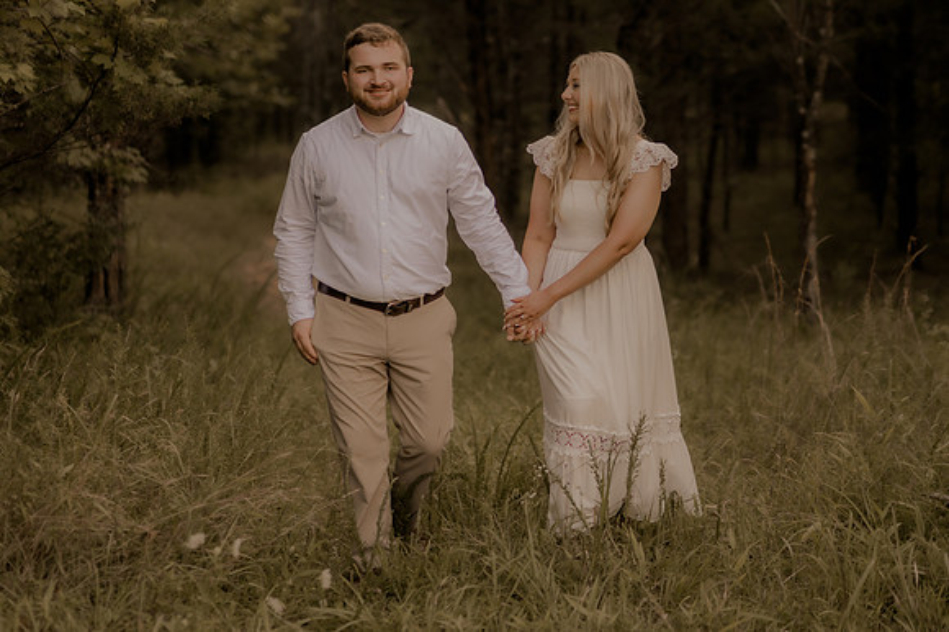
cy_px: 316
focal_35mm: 75
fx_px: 1976
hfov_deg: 27.0
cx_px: 474
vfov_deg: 18.2
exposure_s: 1/320
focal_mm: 50
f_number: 2.2
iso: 200
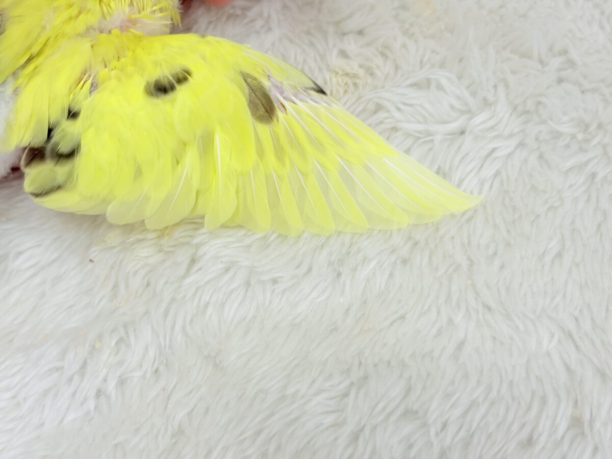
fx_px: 919
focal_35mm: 52
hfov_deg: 36.8
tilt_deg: -58.1
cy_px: 230
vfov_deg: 28.0
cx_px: 306
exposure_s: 1/100
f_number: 1.6
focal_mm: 5.96
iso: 50
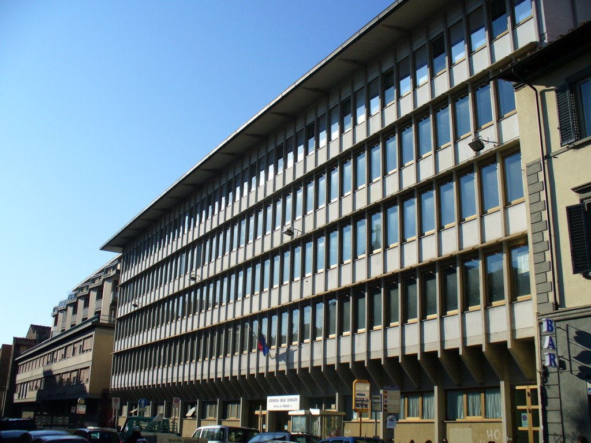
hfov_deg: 50.1
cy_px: 222
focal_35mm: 37
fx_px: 632
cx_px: 296
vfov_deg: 38.7
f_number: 5.6
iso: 80
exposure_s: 1/500
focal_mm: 6.1
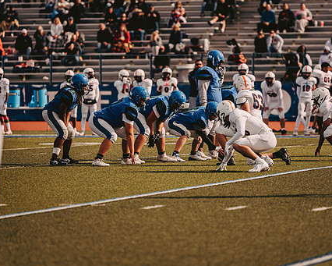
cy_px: 122
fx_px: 2545
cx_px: 181
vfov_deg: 6.0
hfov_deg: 7.5
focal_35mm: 259
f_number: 2.8
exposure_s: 1/2000
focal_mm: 200
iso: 160
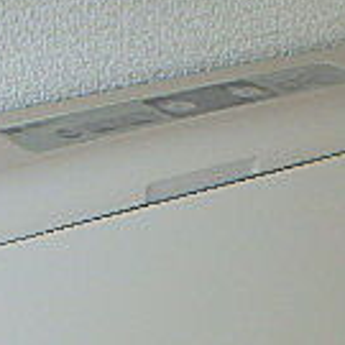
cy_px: 496
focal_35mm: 88
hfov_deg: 19.6
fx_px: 992
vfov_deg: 17.9
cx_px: 89
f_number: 3.5
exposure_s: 1/400
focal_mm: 3.7
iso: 125
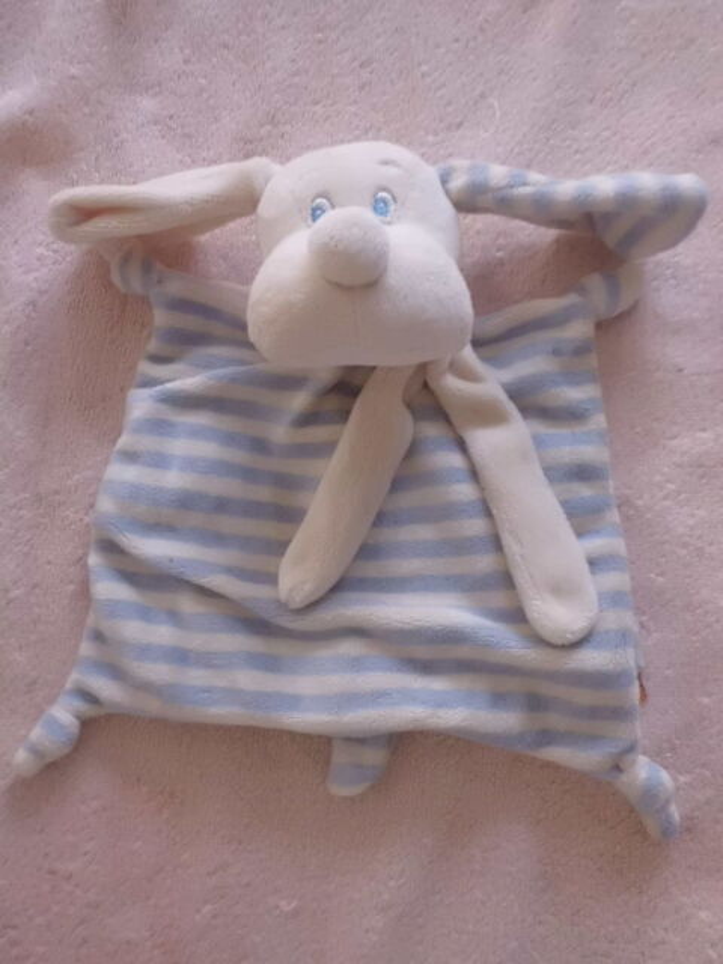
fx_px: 724
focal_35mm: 26
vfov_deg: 67.3
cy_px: 482
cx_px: 362
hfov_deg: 53.1
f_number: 3.2
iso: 800
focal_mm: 4.6
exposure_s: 1/50
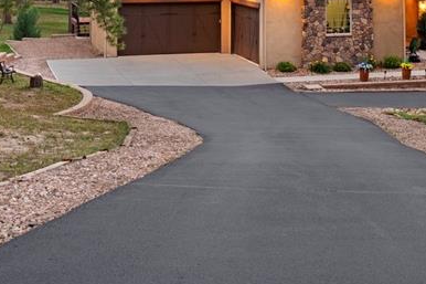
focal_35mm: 77
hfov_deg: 26.1
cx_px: 292
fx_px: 911
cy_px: -39
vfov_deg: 17.1
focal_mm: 29
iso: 500
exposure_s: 1/6
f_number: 6.3
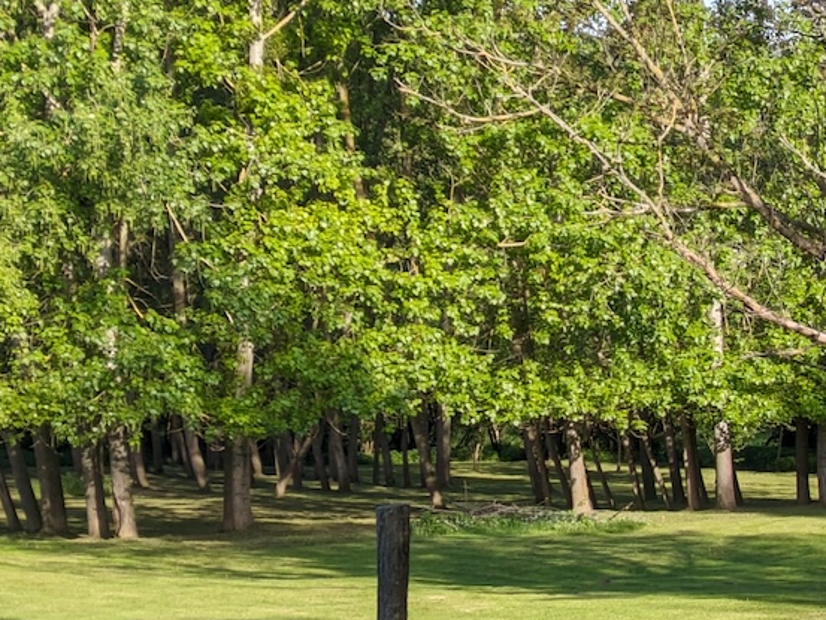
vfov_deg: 12.5
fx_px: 2816
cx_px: 925
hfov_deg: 16.2
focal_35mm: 118
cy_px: 428
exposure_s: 1/1395
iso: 43
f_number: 1.89
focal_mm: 5.43
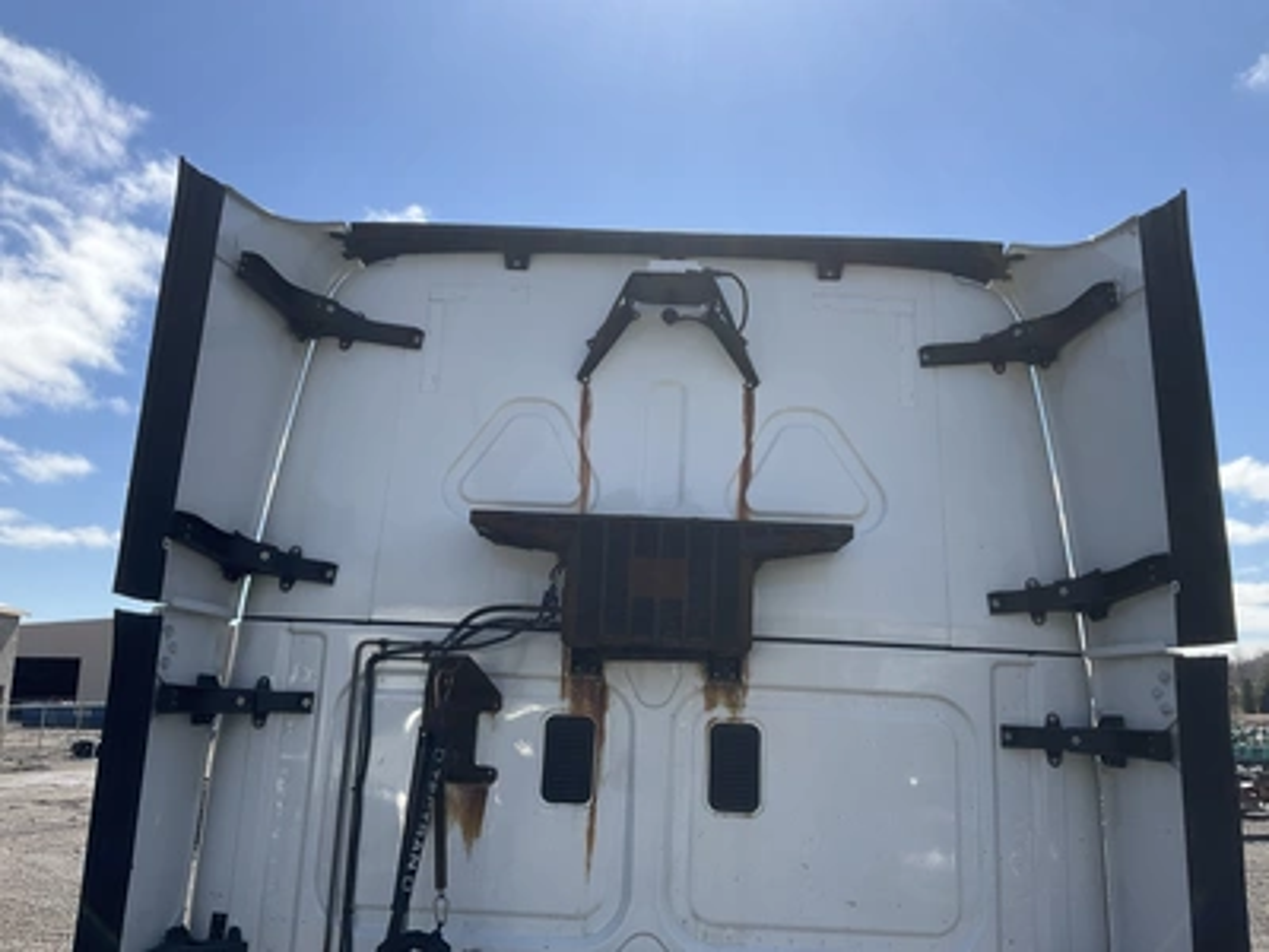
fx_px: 1063
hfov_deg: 61.7
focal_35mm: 29
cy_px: 476
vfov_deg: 48.2
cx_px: 634
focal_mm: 3
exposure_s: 1/2141
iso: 25
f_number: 1.8
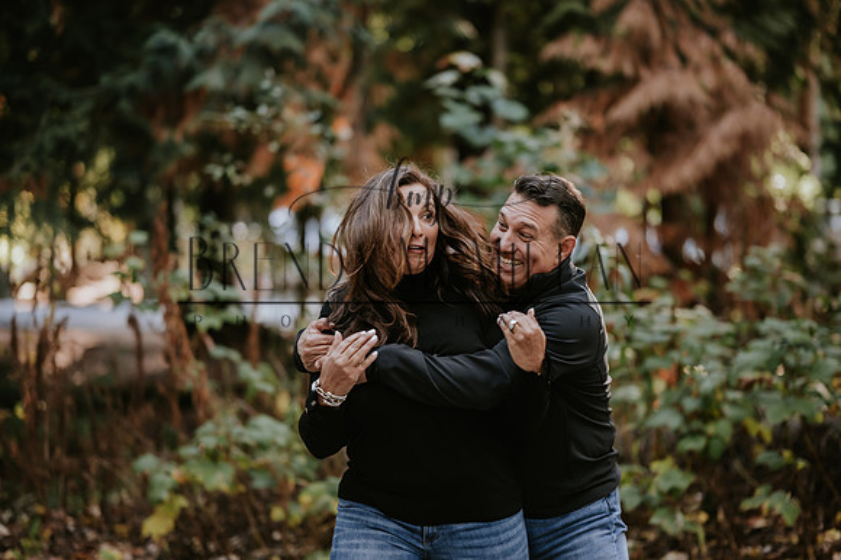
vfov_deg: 16.1
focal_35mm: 85
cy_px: 280
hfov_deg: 23.9
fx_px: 1984
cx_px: 420
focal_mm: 85
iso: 500
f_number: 1.8
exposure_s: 1/640
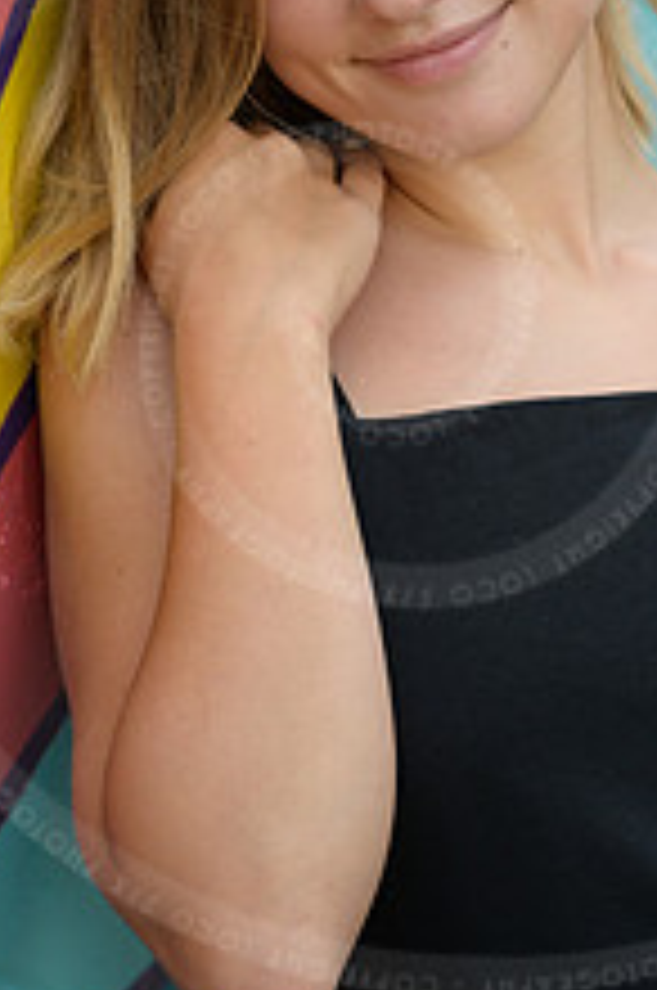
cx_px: 430
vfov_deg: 11.8
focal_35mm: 174
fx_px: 4778
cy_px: 414
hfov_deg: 7.9
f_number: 3.2
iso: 160
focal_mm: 85
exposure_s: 1/320
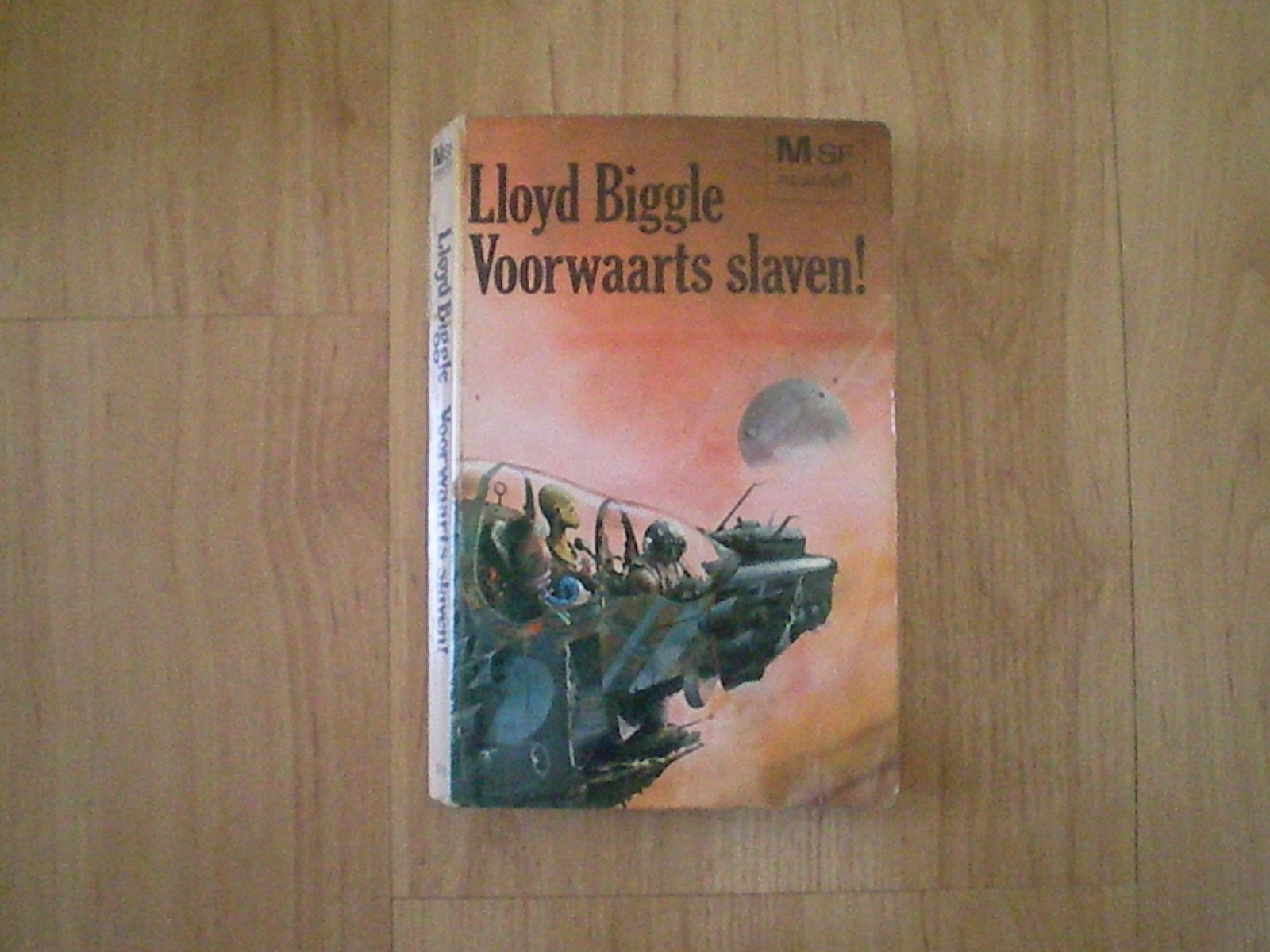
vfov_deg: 37.7
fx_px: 1394
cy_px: 476
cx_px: 635
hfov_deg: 49.0
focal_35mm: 38
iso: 1692
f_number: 3.1
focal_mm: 6.3
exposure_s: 1/100
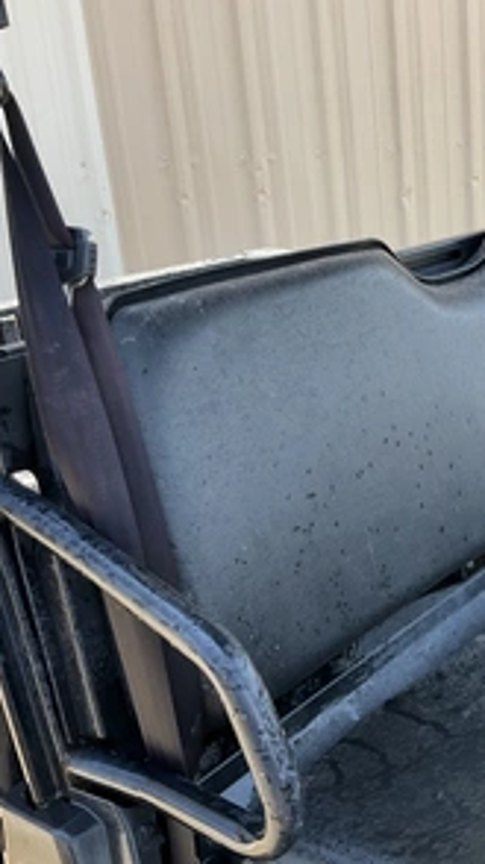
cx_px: 435
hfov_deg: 26.7
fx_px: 985
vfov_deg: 47.4
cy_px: 438
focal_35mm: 43
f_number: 1.8
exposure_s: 1/207
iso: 20
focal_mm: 3
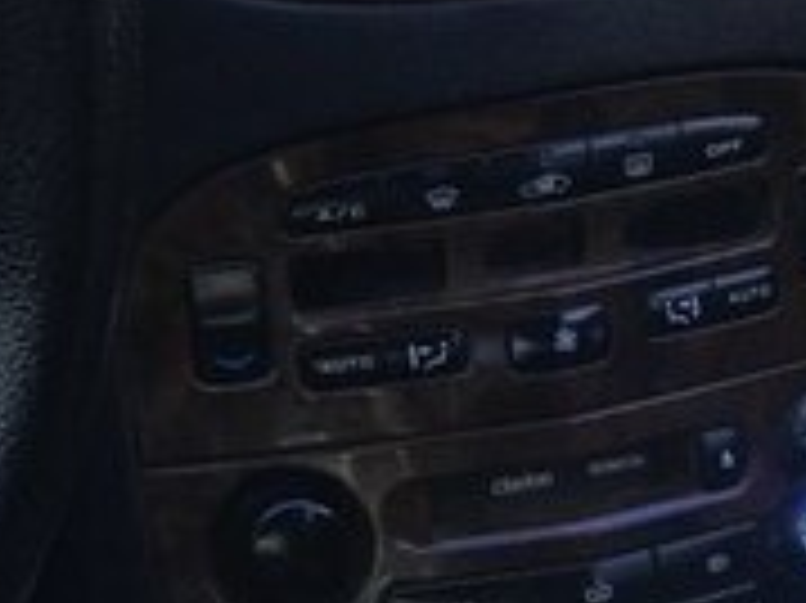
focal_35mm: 107
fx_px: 2490
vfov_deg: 13.5
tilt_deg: -30.9
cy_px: -110
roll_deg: +2.9
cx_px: -603
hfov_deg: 15.9
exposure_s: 1/100
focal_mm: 4.15
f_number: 2.2
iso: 32
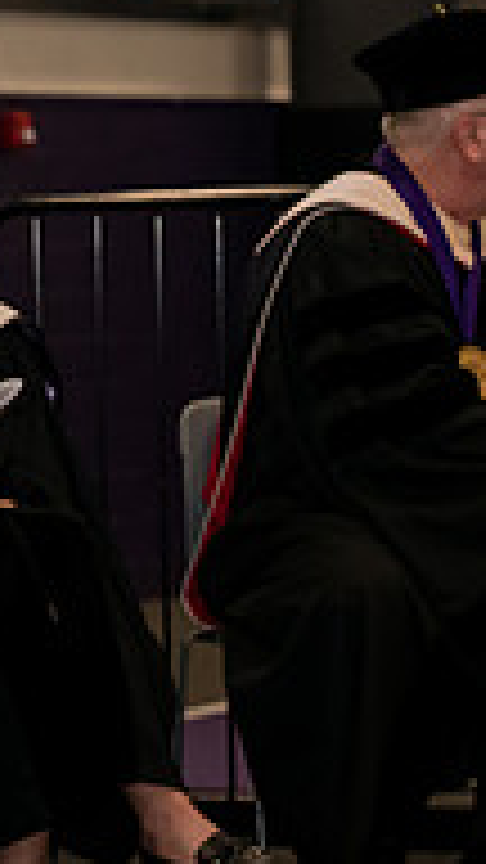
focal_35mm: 253
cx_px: -810
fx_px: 5796
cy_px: 11
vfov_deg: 8.5
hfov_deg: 4.6
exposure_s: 1/200
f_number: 5.6
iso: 1600
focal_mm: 80
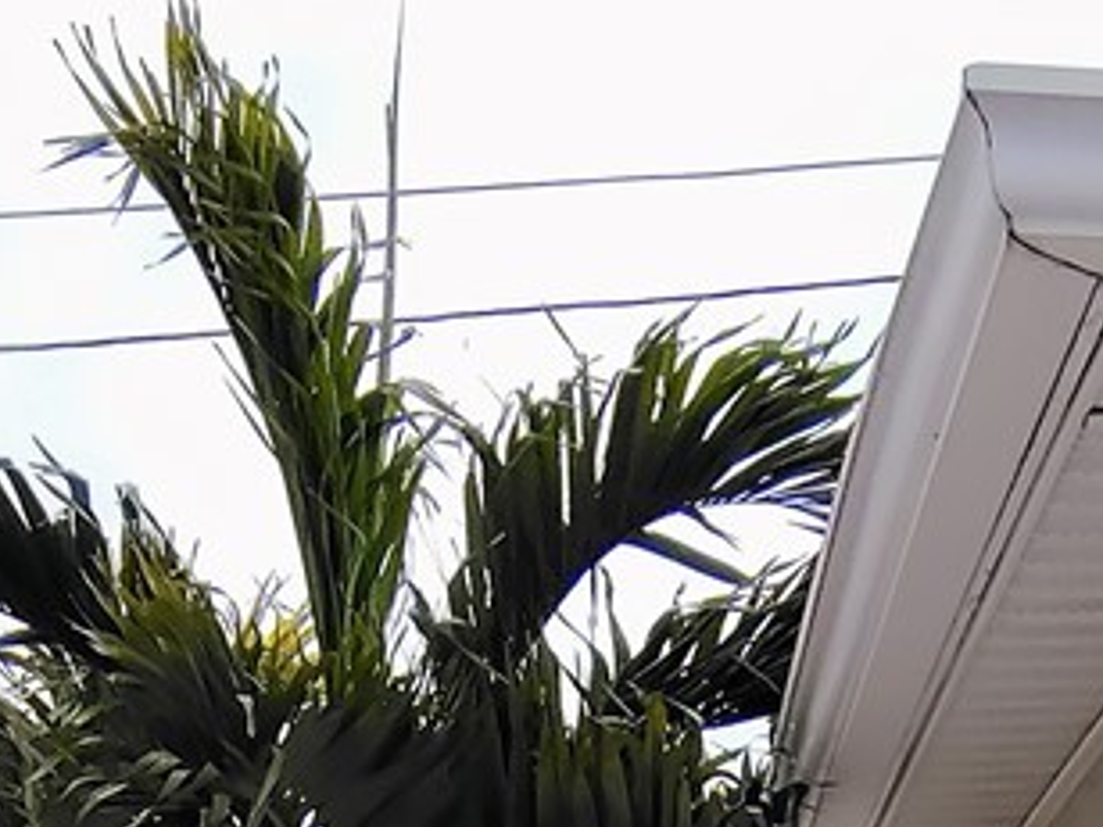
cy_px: 1654
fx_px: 2645
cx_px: 770
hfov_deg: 23.4
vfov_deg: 14.7
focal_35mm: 83
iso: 100
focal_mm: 2.13
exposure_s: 1/649
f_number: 2.2
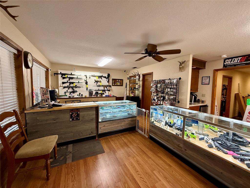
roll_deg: -1.1
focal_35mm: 14
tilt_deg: -2.8
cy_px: 94
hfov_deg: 102.1
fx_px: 101
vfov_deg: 85.7
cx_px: 125
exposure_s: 1/58
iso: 200
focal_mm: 2.22
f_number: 2.2
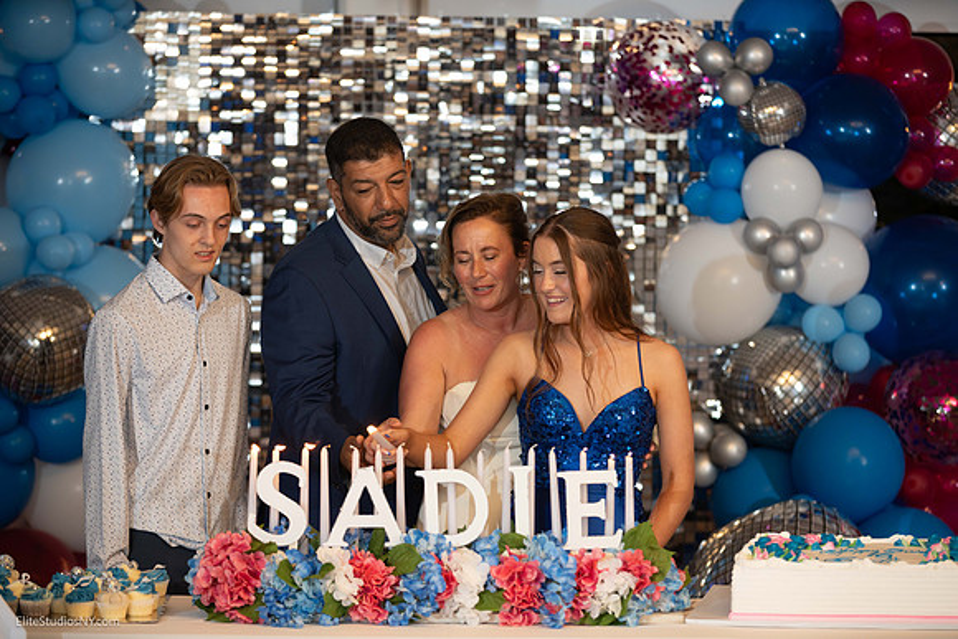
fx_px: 3460
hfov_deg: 15.8
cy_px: 320
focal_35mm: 130
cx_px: 479
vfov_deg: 10.6
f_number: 2.8
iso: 800
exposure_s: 1/125
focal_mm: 130
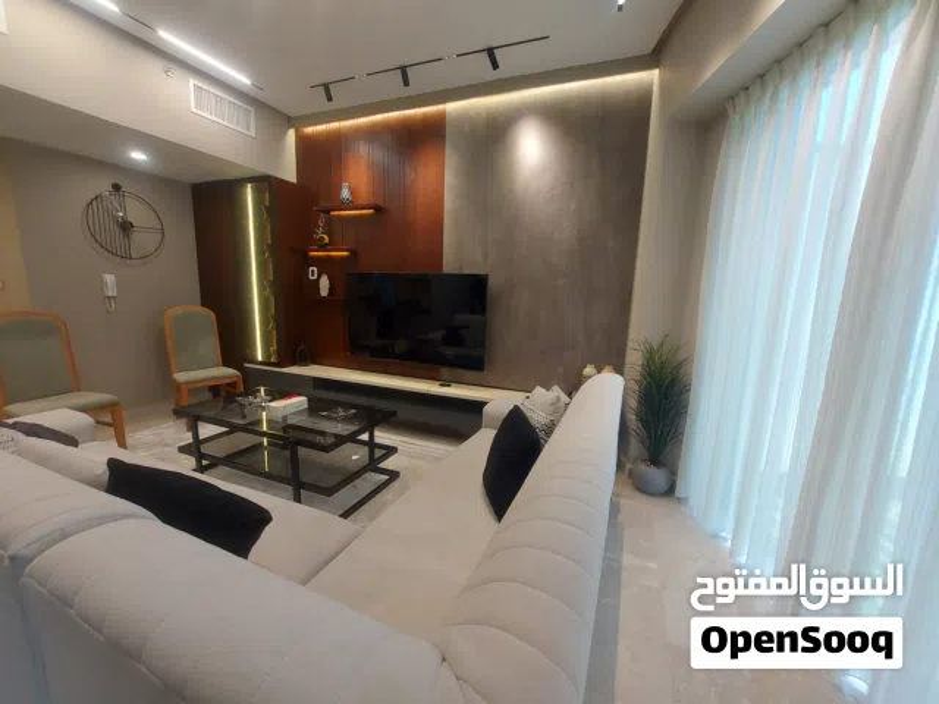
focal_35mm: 13
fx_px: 353
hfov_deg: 106.2
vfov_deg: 89.9
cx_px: 470
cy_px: 352
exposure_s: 1/50
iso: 64
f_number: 2.2
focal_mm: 1.74
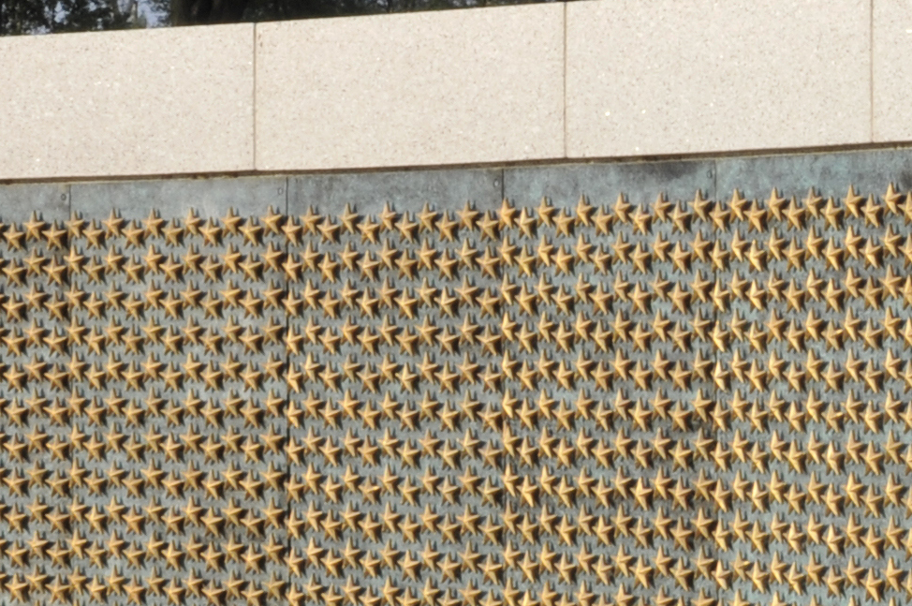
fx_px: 5850
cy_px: 311
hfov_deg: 8.8
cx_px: 1080
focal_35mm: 231
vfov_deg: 5.9
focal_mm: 35
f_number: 18
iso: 200
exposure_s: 1/10
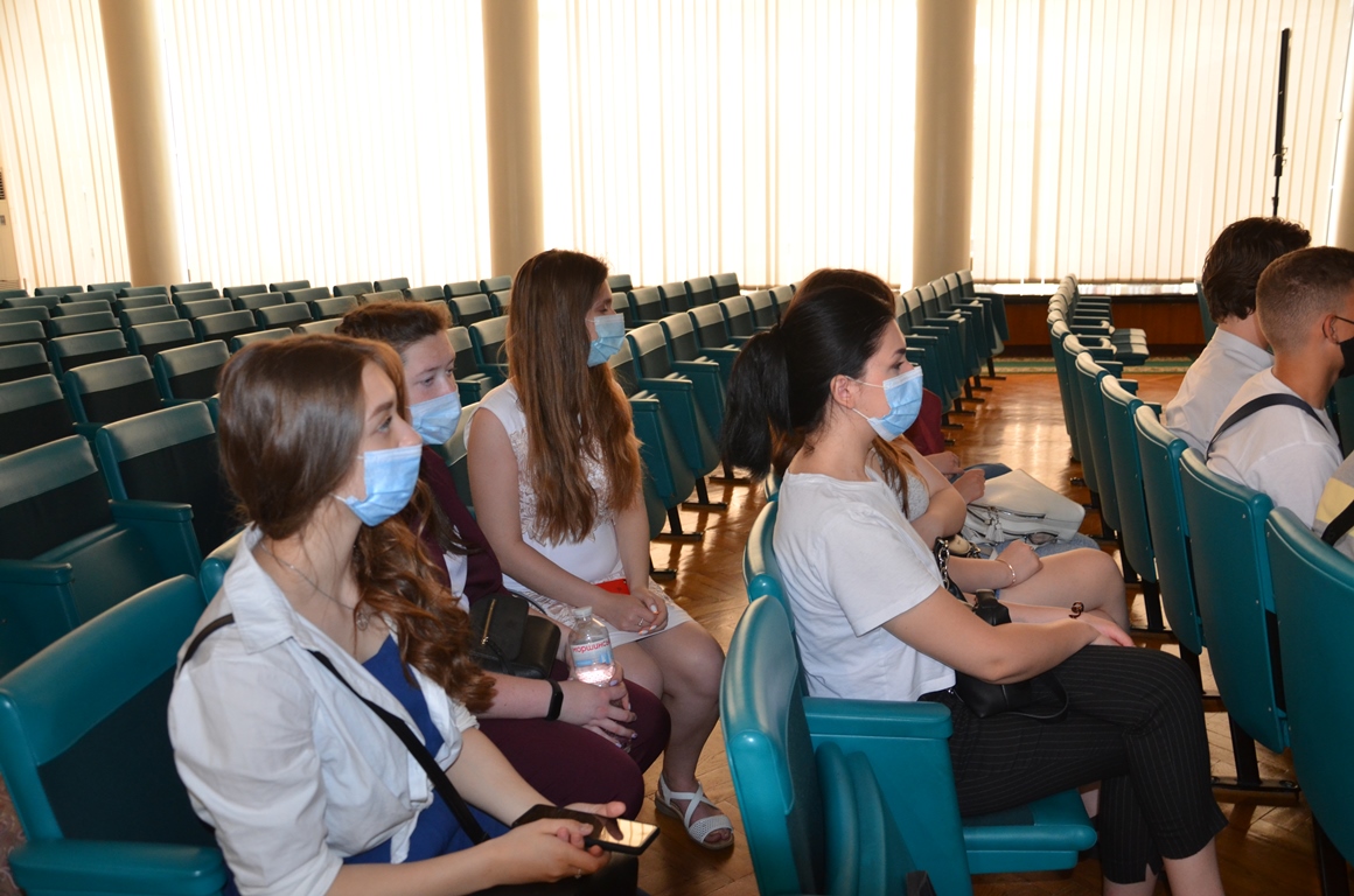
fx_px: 1182
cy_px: 448
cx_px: 677
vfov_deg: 41.5
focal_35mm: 32
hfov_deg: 59.6
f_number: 3.8
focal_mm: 21
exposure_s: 1/60
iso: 800
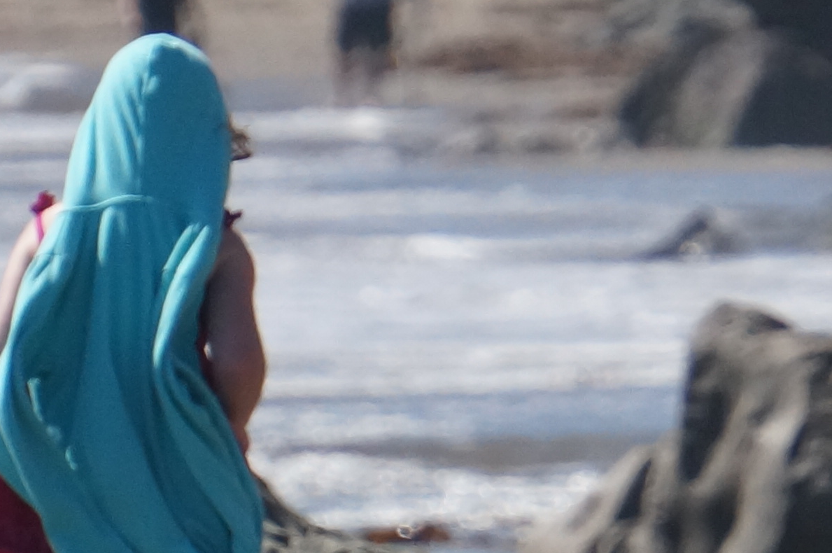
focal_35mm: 1301
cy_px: 327
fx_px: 30034
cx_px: 797
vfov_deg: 1.1
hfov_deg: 1.6
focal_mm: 210
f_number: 6.3
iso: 800
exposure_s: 1/4000
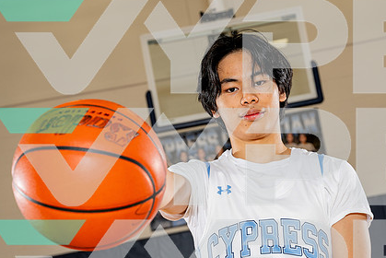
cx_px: 228
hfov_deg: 24.4
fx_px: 891
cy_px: 157
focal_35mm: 83
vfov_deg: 16.5
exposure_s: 1/250
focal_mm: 60
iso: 400
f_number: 5.6
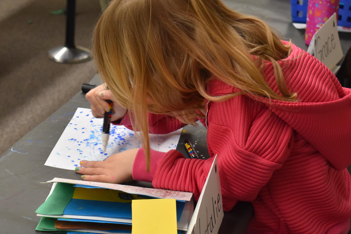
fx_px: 1033
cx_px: 136
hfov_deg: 19.3
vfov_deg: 12.9
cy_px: 104
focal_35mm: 106
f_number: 5.3
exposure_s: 1/60
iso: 1000
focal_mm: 46
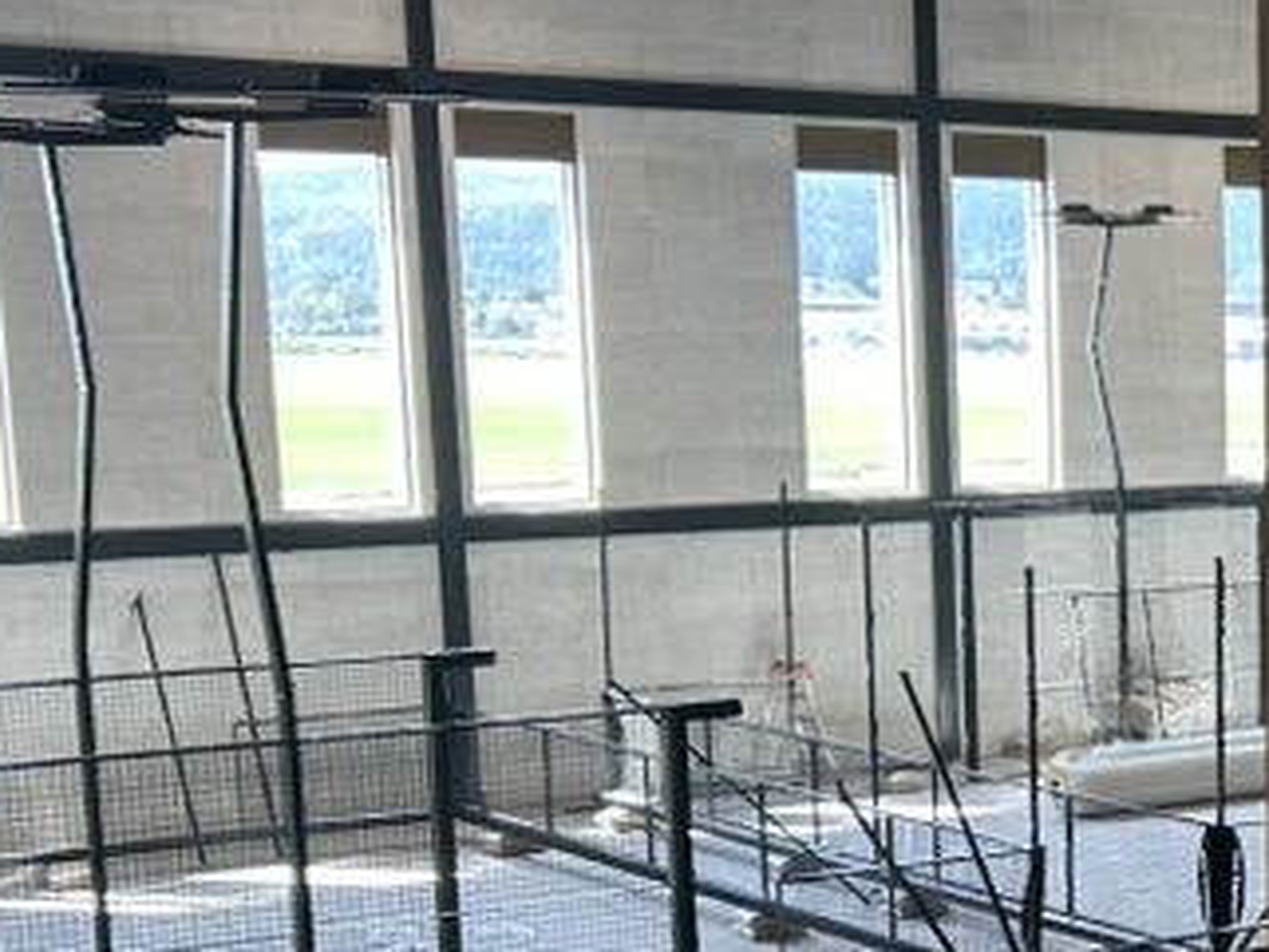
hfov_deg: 22.1
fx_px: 3044
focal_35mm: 83
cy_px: 869
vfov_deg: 17.5
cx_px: 1435
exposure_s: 1/100
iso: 64
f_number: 1.5
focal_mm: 5.7
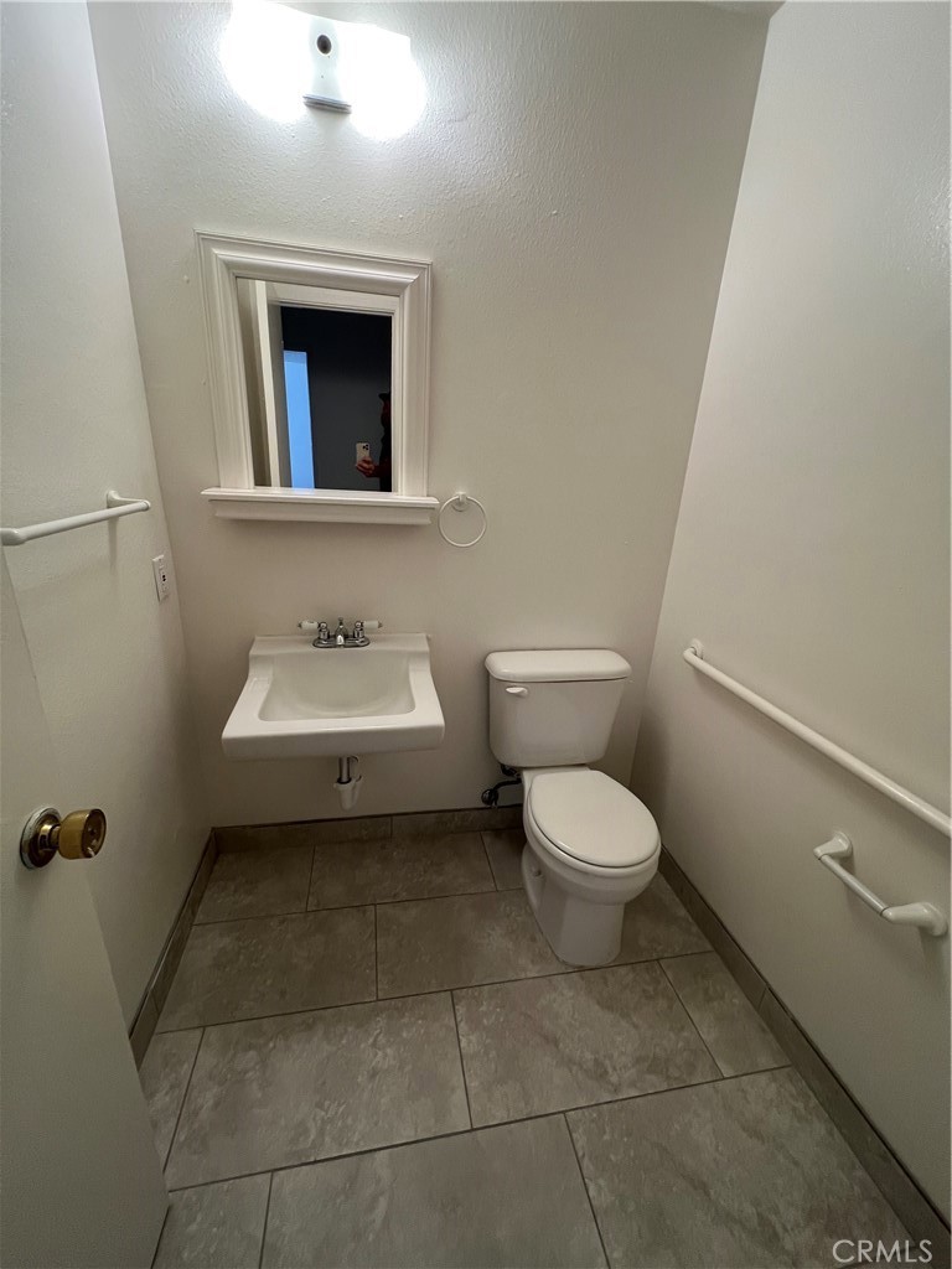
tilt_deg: -18.9
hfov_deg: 89.9
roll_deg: -3.8
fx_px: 477
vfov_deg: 106.2
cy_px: 634
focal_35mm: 13
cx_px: 476
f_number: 1.8
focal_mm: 1.57
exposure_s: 1/120
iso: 200
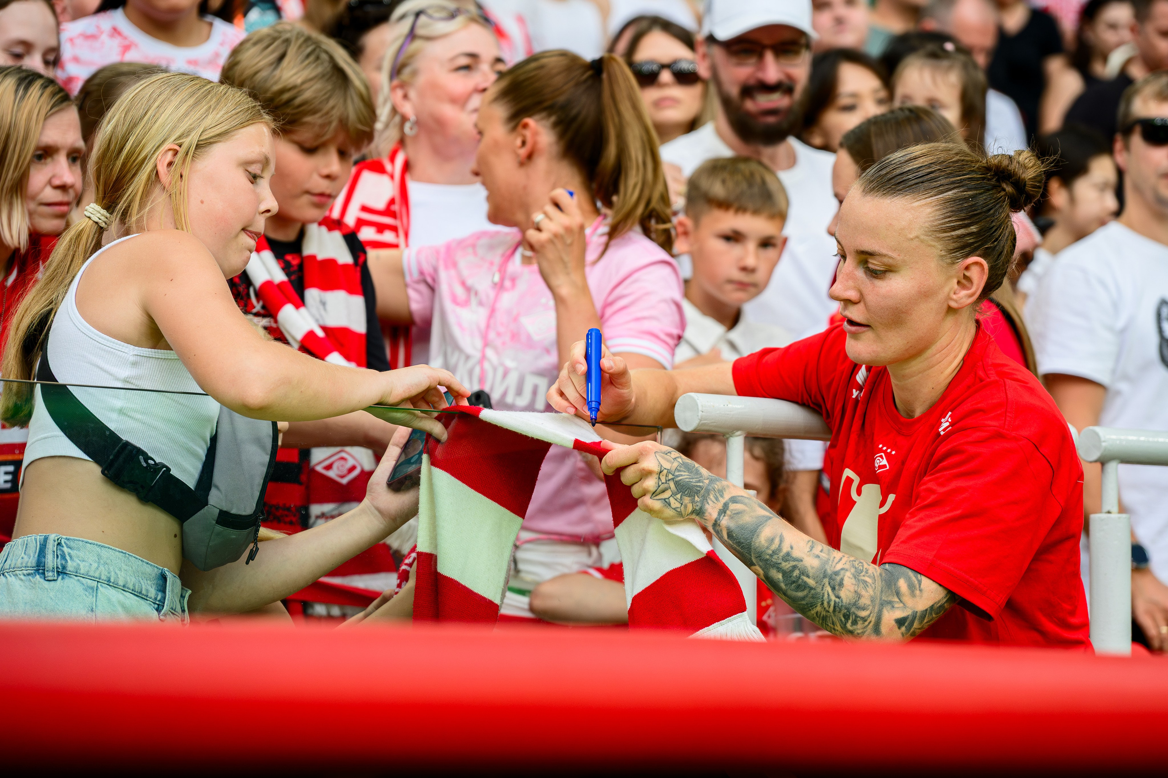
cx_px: 676
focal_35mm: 119
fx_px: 3869
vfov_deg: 11.5
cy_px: 327
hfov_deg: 17.2
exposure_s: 1/1000
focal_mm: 103
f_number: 4
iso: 800
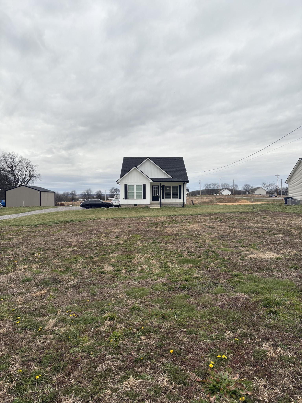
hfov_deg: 53.1
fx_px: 302
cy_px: 202
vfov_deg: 67.3
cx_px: 151
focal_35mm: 26
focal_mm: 5.96
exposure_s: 1/1175
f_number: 1.6
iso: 50
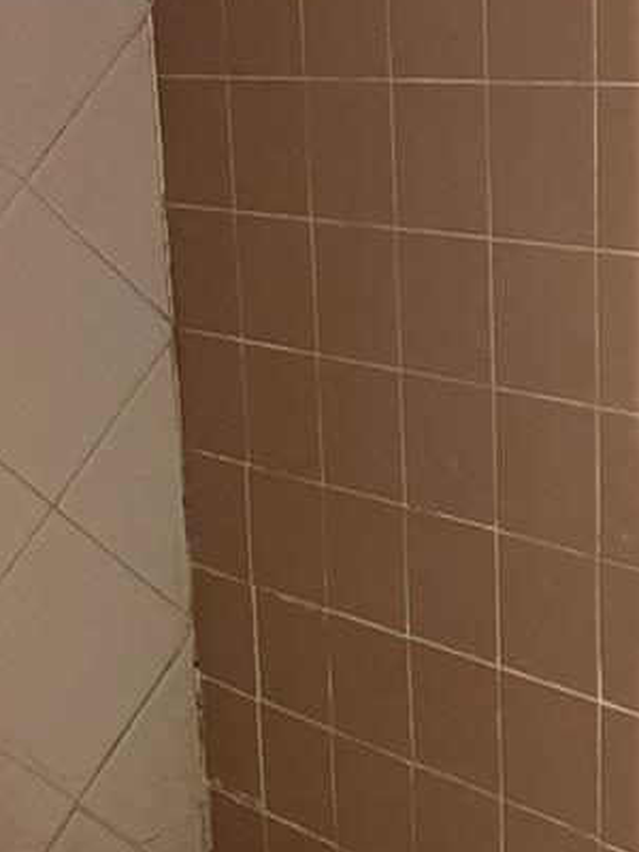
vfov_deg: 24.9
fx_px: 1920
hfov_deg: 18.8
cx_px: 462
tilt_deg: -13.5
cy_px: 569
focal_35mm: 78
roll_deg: +2.4
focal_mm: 5.1
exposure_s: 1/60
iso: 400
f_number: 1.6
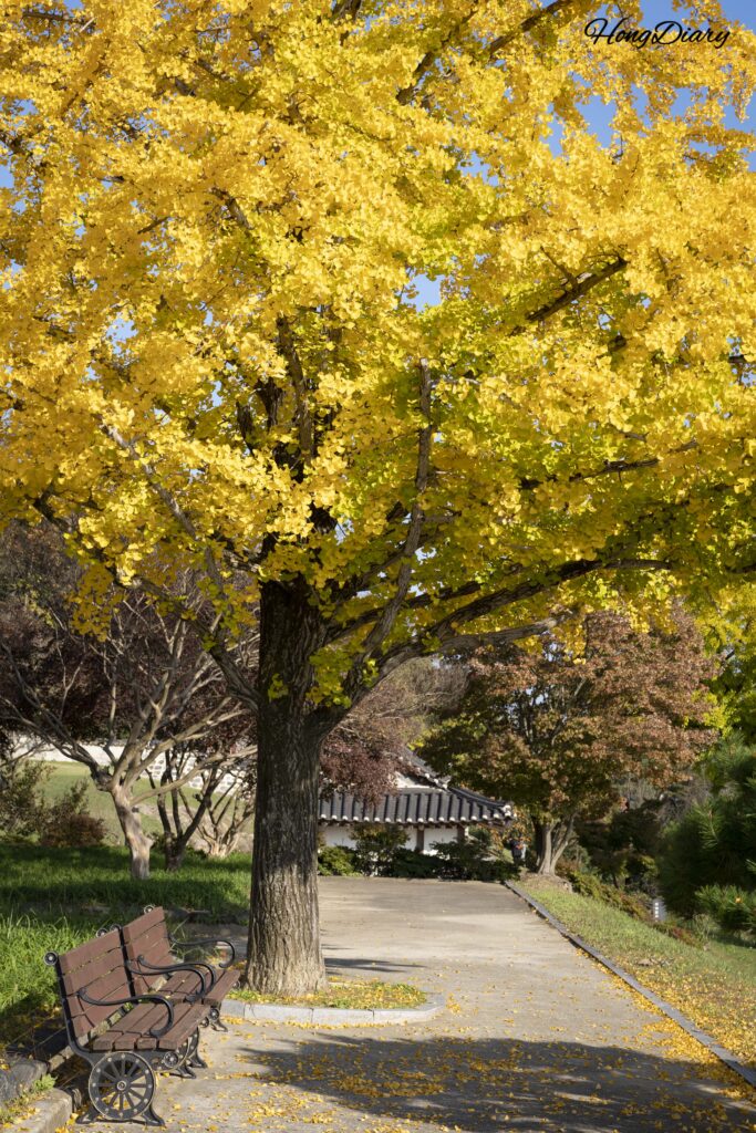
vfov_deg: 35.6
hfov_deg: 24.2
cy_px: 566
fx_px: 1763
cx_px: 378
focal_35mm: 56
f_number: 7.1
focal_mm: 56
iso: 100
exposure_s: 1/250
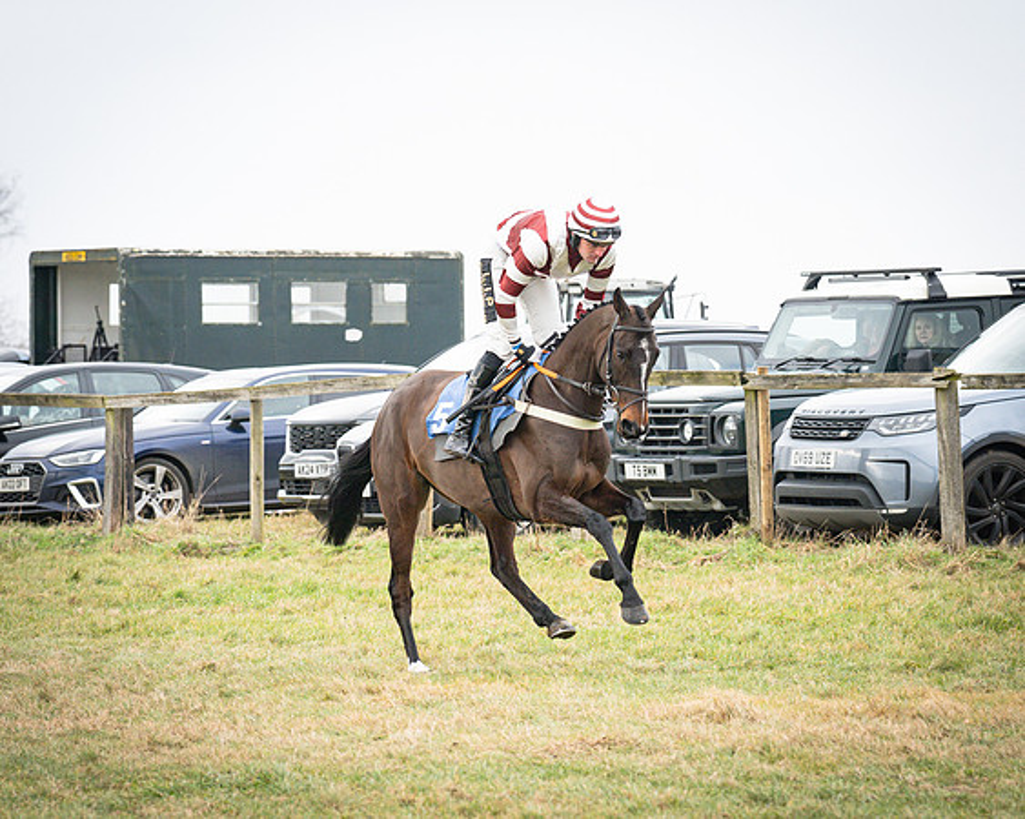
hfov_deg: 8.5
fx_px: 6899
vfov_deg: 6.8
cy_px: 410
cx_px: 512
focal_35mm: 227
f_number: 4.5
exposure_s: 1/1000
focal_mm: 135
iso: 500
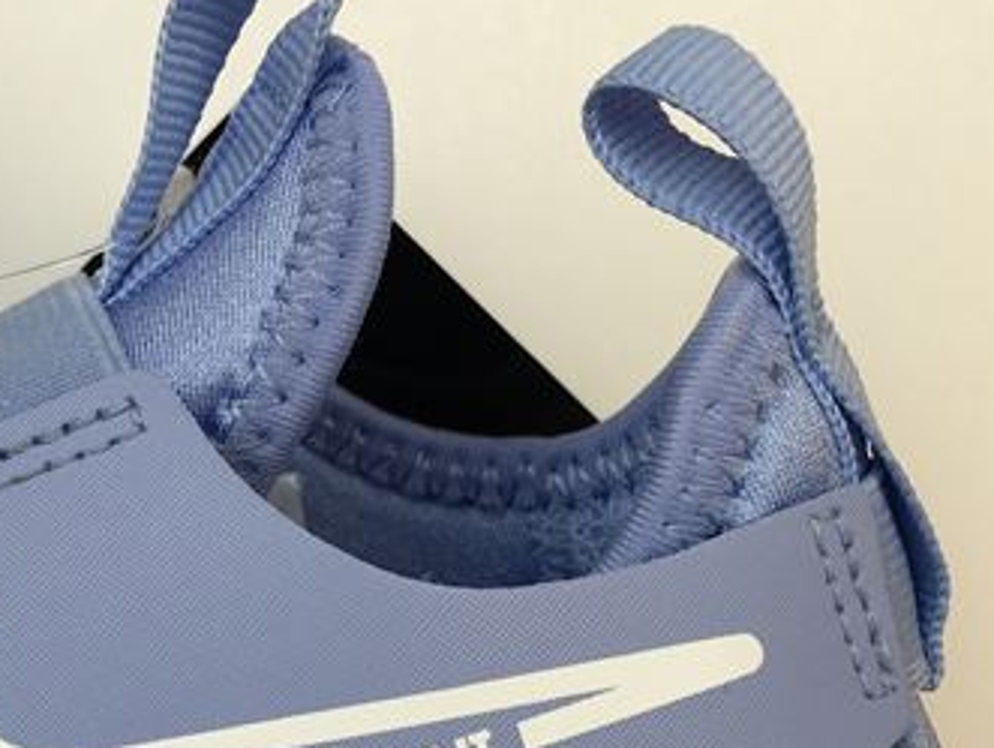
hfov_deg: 26.2
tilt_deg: -10.5
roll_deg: +0.4
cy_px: 676
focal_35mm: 70
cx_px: -21
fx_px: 2012
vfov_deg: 20.6
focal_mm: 4.15
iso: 25
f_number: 2.2
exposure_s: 1/120
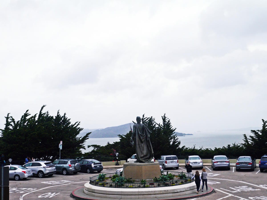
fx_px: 401
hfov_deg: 36.8
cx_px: 134
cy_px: 100
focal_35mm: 52
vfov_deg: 28.0
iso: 160
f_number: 8
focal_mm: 26
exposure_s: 1/200
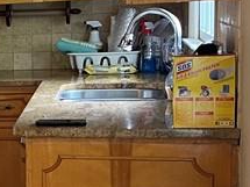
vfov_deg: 11.9
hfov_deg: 12.7
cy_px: 108
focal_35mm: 124
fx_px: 895
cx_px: -329
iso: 100
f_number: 1.6
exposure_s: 1/60
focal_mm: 5.1
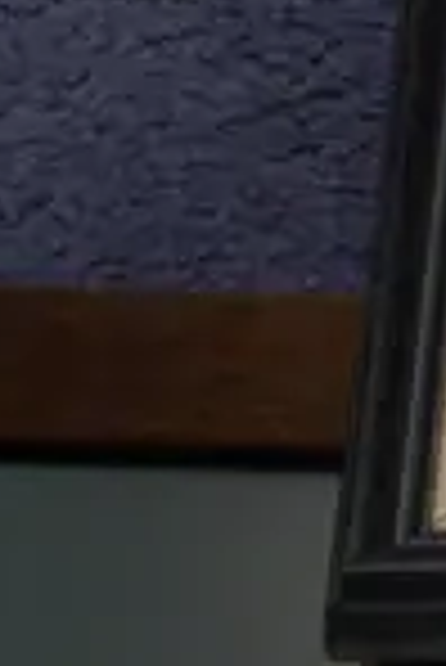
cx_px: 1462
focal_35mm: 345
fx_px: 6396
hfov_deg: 3.8
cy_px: -464
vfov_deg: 5.9
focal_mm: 24
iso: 200
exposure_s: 1/100
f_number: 5.2
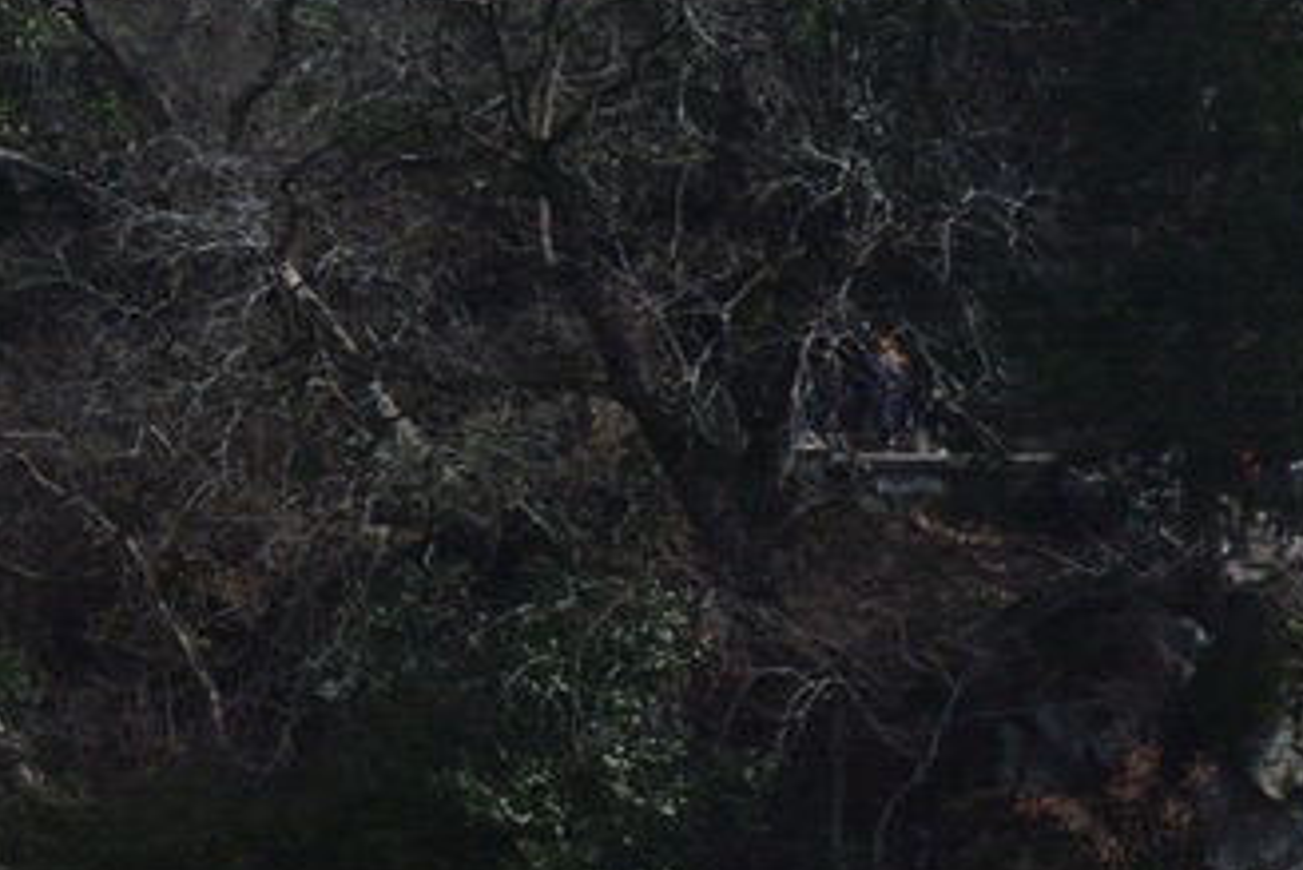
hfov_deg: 8.8
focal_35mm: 201
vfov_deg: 6.8
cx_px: 3611
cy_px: 969
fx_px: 7278
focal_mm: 33
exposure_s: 1/2500
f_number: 6.3
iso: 640
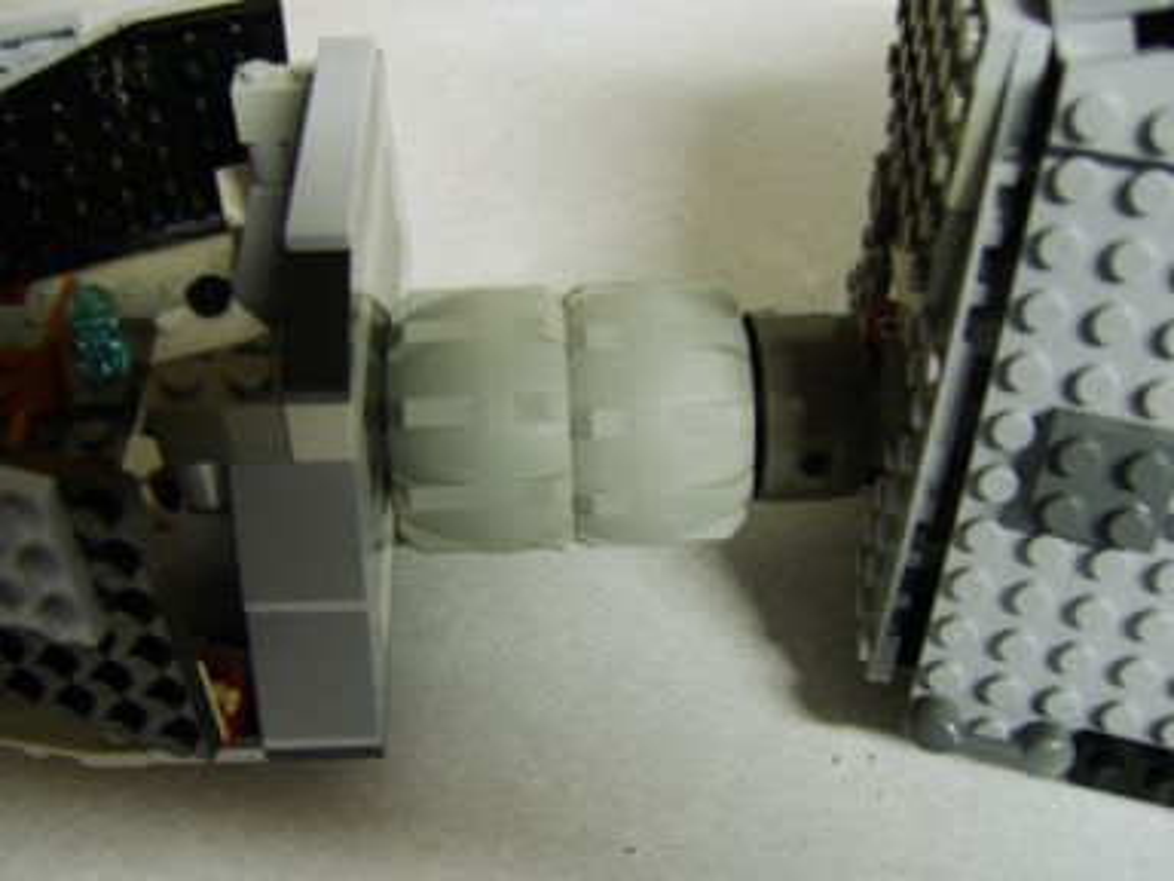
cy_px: 440
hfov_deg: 58.4
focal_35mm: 31
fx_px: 1051
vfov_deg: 45.4
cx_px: 587
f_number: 2.7
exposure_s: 1/3
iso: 71
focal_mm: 8.13
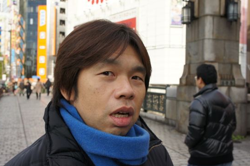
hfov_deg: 47.8
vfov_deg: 32.8
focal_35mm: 41
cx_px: 113
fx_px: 281
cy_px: 83
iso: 200
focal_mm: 23
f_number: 7.1
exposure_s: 1/125
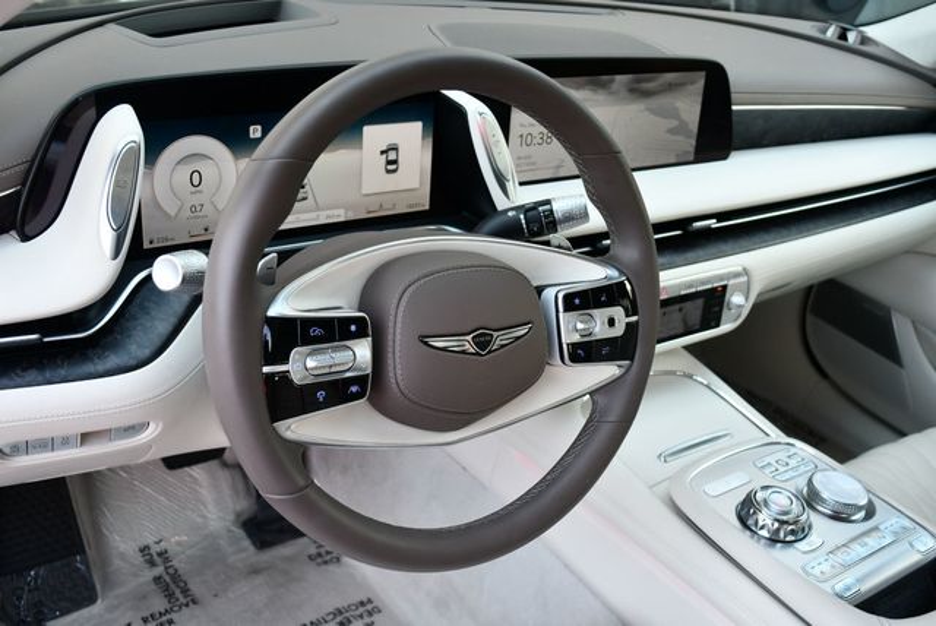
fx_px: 937
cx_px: 468
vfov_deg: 36.9
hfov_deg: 53.1
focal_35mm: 36
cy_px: 313
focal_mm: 18
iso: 400
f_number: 3.5
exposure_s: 1/250
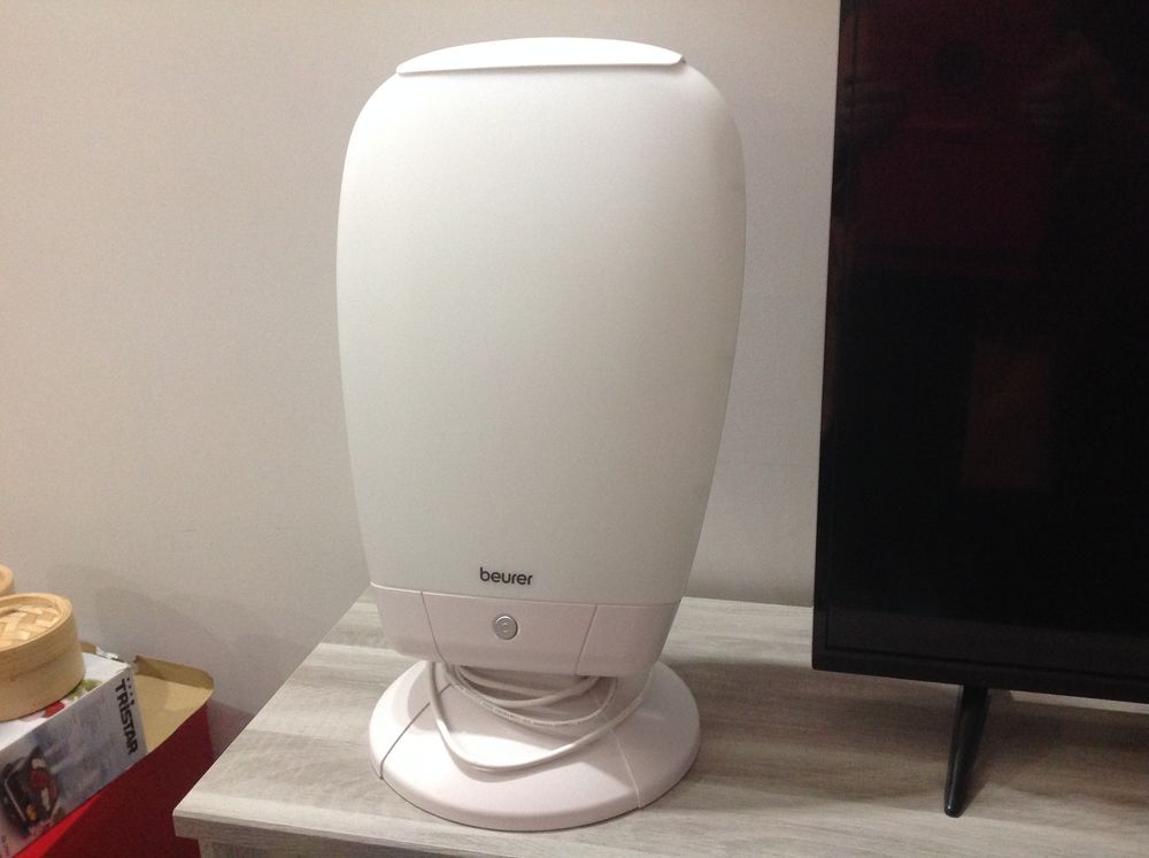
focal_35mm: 35
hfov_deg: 52.7
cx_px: 574
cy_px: 429
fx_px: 1160
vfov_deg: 40.6
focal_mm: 4.28
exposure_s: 1/17
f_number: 2.4
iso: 250
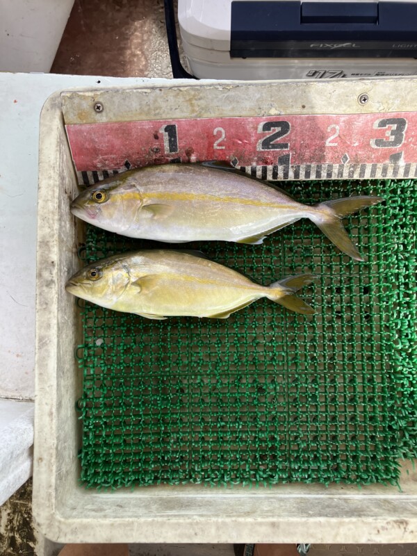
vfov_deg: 63.4
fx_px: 450
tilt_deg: -87.8
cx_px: 208
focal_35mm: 28
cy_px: 278
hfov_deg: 49.7
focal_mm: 3.99
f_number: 1.8
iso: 32
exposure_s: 1/298
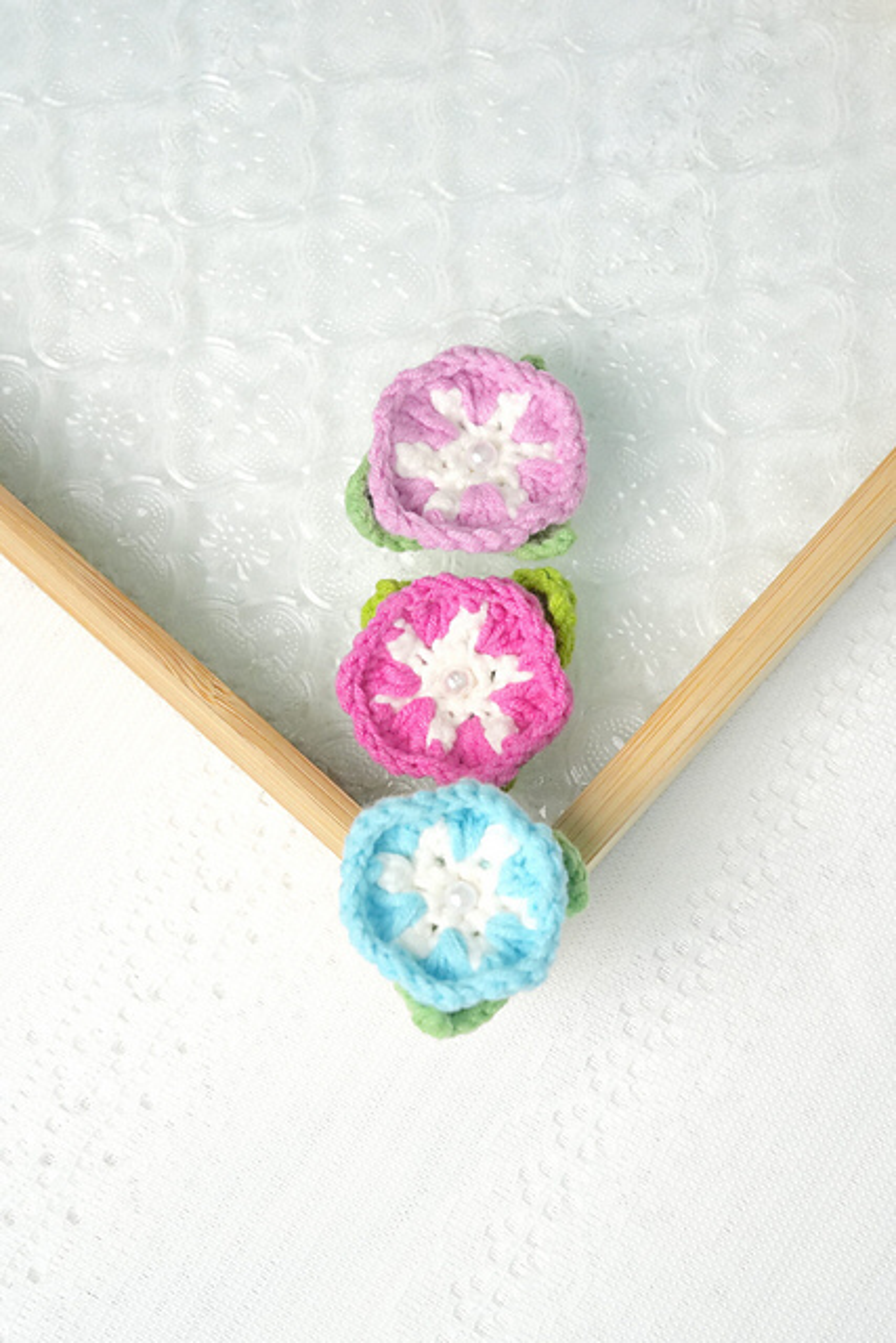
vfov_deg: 28.8
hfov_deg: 19.5
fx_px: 2612
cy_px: 672
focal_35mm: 70
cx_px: 448
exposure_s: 1/500
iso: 5000
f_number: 9
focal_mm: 70
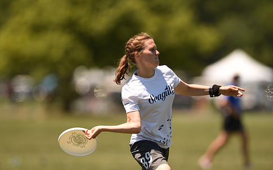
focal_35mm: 487
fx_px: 3623
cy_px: 93
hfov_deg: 4.3
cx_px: 150
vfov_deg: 2.7
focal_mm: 400
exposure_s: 1/1600
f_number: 2.8
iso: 100
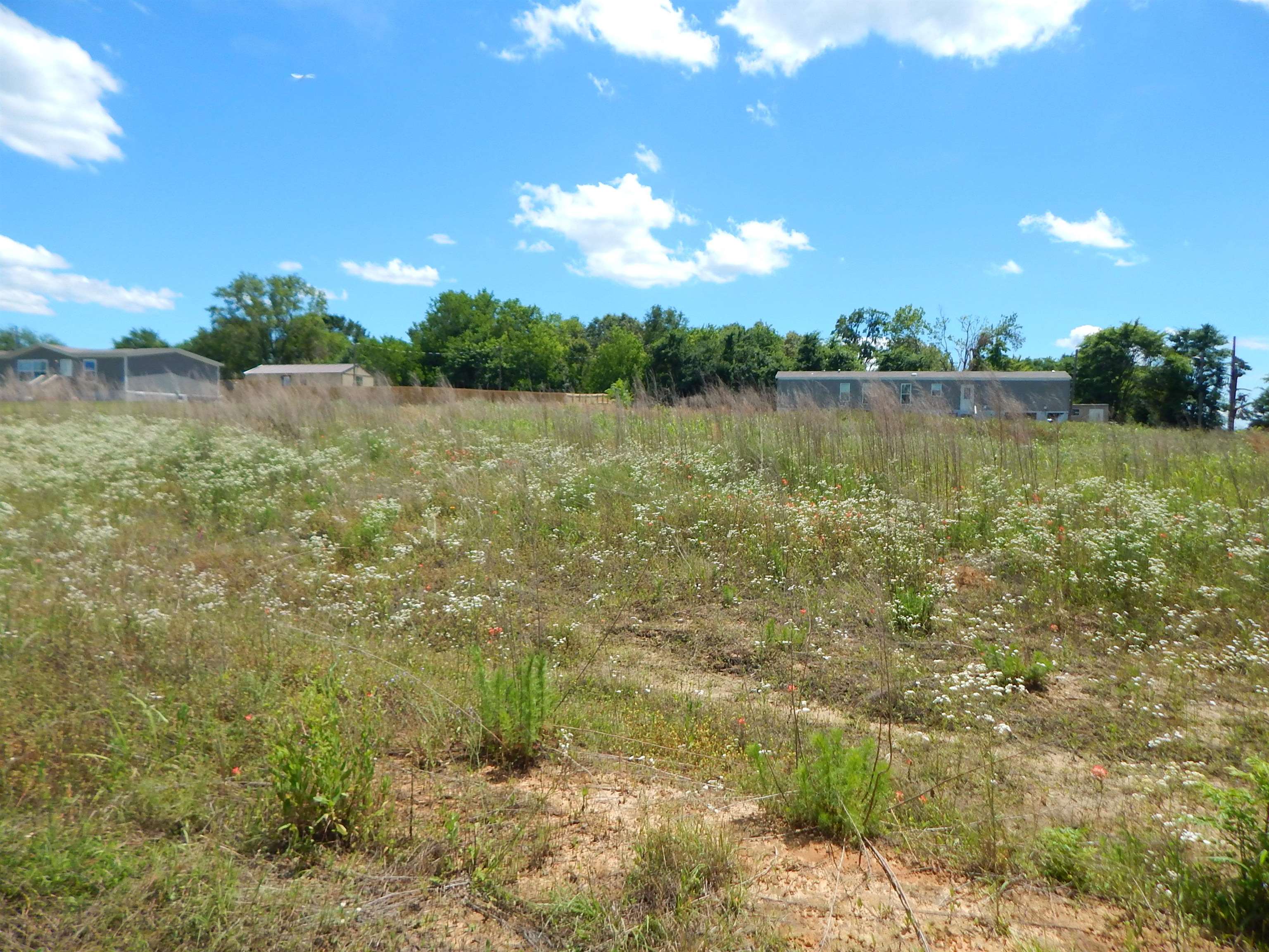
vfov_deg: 61.1
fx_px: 807
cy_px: 476
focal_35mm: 22
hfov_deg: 76.4
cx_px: 634
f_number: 6
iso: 125
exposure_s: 1/500
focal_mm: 4
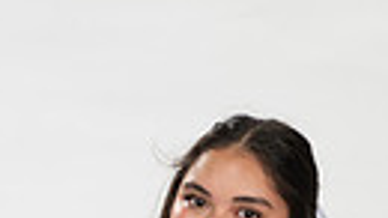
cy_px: 570
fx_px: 2417
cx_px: 90
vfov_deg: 5.0
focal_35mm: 235
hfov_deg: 9.2
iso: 800
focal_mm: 65
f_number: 7.1
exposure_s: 1/320
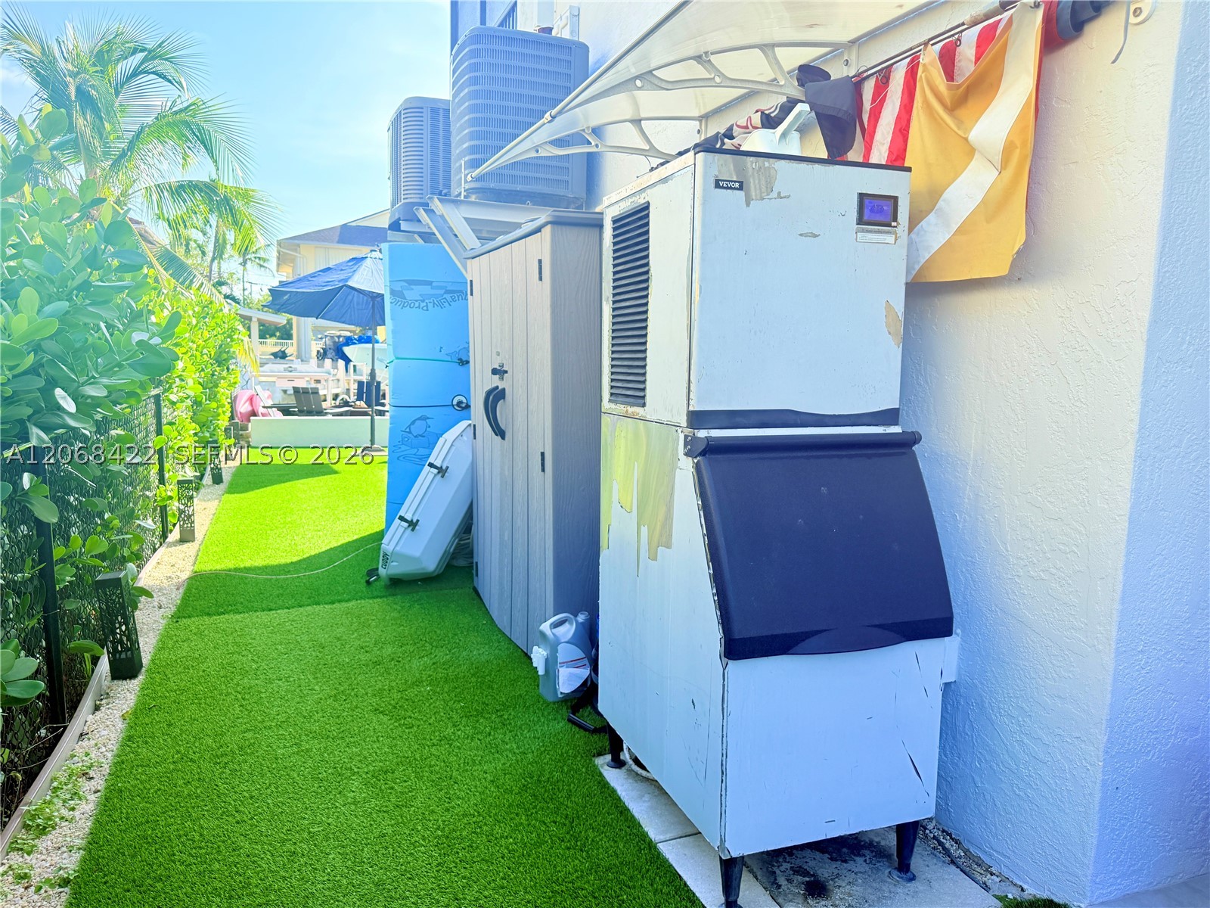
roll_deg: -2.0
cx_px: 605
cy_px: 454
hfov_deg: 71.6
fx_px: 839
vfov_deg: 56.8
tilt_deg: -7.2
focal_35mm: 24
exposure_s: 1/1585
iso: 100
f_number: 1.78
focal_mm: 6.76
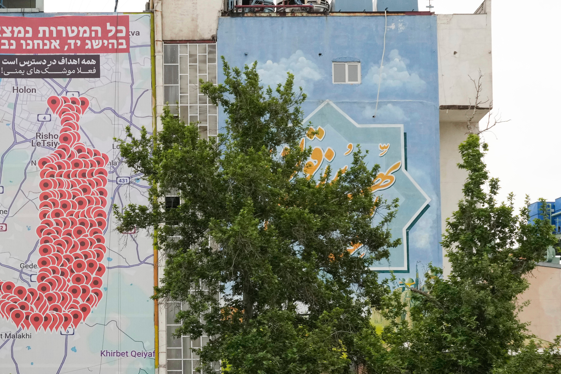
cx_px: 60
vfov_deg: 12.3
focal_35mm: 111
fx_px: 1730
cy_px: 332
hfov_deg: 18.1
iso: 1000
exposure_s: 1/1000
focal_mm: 59
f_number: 8
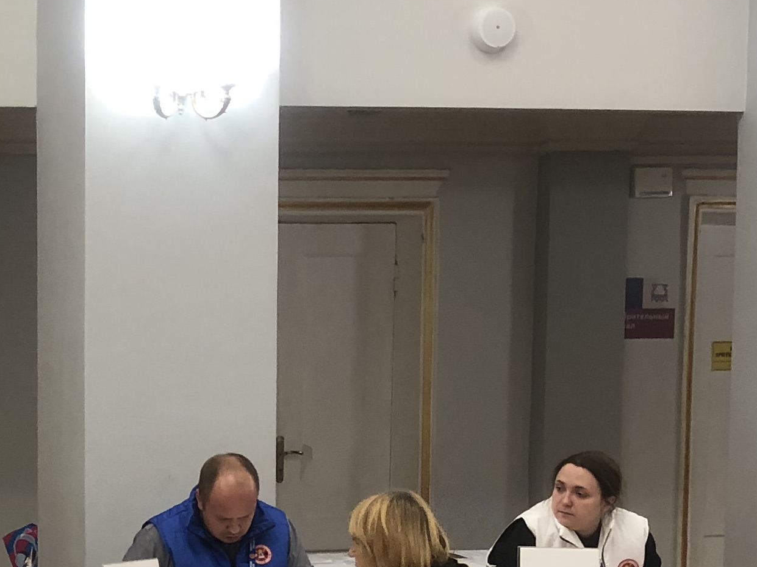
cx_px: -84
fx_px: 1989
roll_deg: +0.8
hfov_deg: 20.5
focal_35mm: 91
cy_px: 562
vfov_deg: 15.9
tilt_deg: -8.2
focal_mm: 4
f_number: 1.8
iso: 64
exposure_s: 1/17
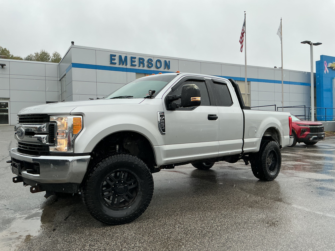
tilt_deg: -3.8
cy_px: 126
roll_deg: +2.6
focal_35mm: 29
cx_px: 168
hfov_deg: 61.7
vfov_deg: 48.2
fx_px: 281
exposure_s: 1/260
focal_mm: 3
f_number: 1.8
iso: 25
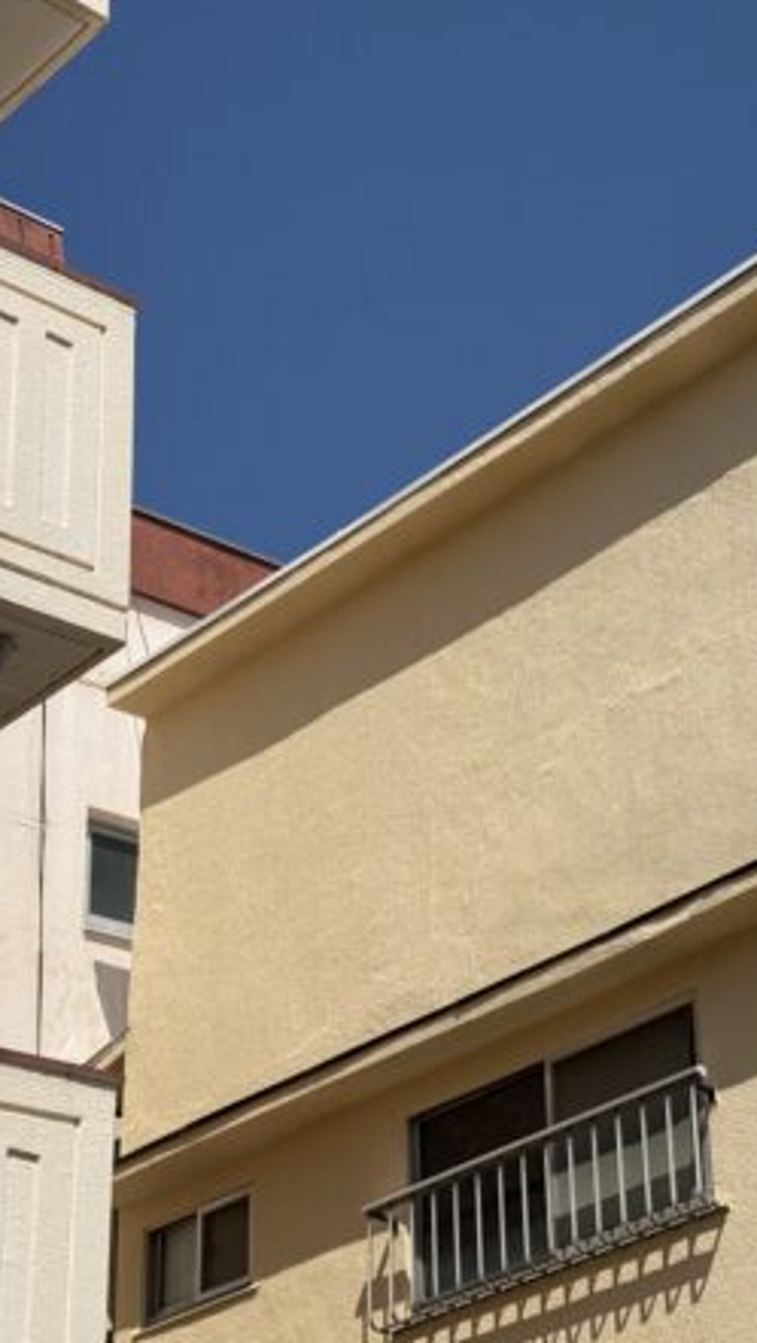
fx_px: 2531
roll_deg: +3.6
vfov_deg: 29.7
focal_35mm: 71
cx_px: 690
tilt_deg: +29.1
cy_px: 665
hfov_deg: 16.8
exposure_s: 1/9901
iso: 64
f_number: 1.78
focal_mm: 6.76
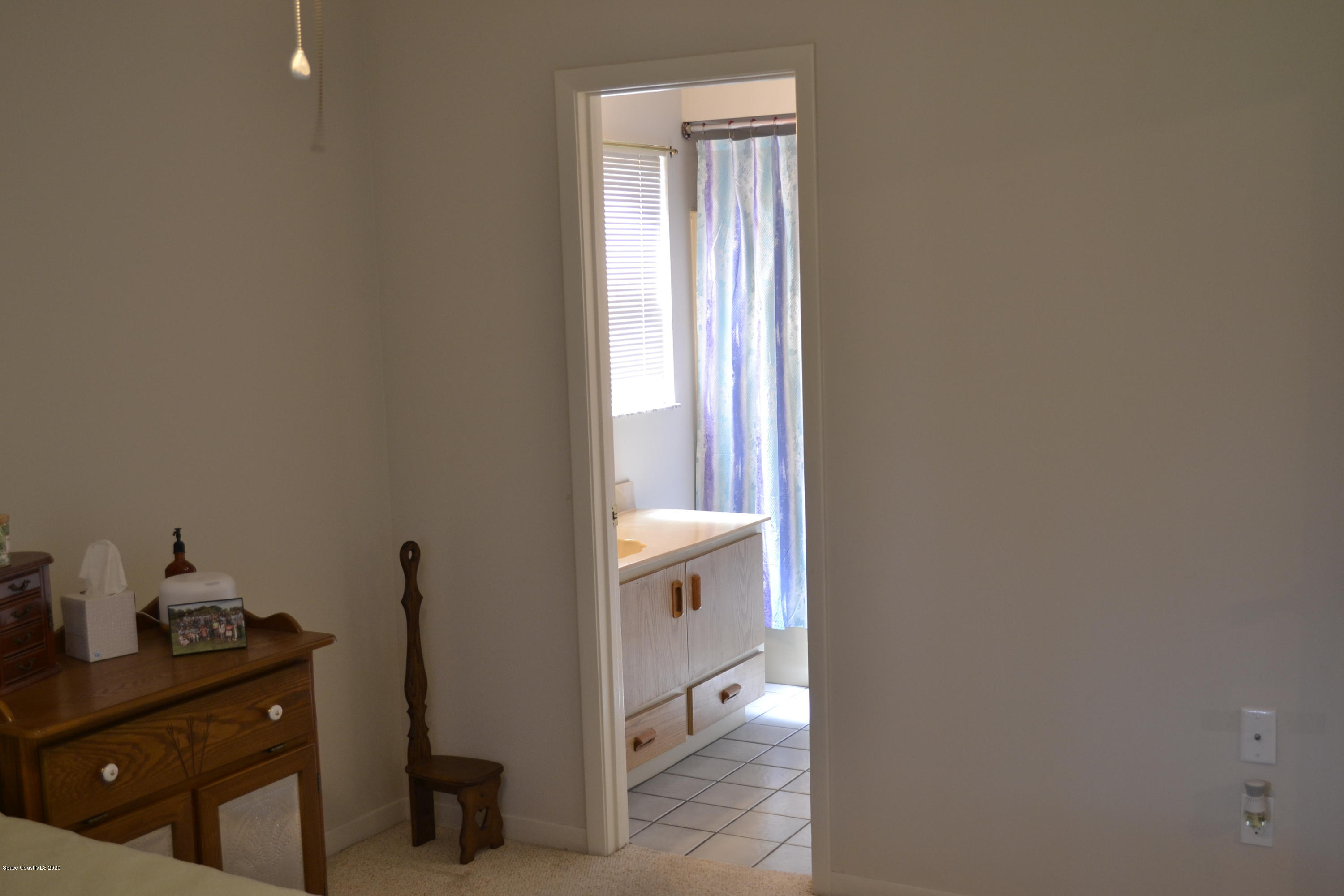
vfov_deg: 34.2
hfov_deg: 49.6
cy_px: 448
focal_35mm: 39
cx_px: 672
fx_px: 1456
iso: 400
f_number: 4.2
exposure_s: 1/20
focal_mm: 26
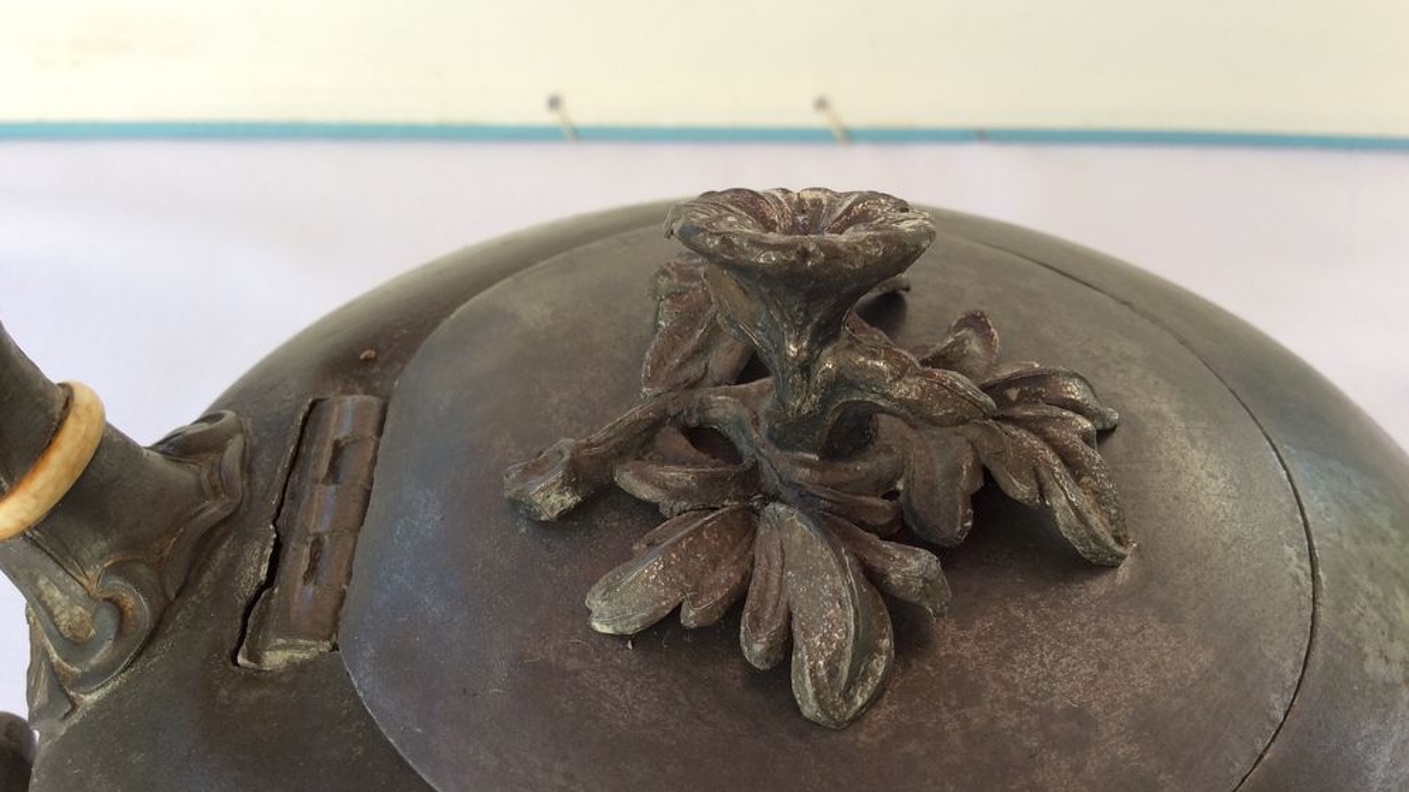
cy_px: 433
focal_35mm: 35
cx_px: 704
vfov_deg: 33.7
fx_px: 1307
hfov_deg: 56.6
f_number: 2.4
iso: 32
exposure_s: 1/164
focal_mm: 3.3
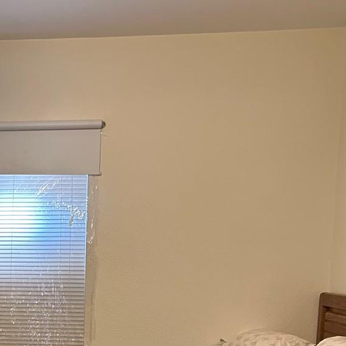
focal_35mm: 60
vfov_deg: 26.8
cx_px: 4
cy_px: 358
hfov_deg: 27.1
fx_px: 679
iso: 640
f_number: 1.78
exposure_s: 1/60
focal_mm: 6.86
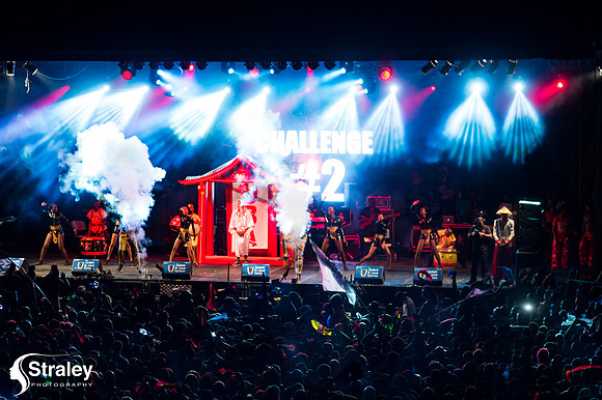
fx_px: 2089
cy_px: 200
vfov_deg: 11.0
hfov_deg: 16.4
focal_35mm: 125
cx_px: 301
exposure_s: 1/200
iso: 2500
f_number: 5.6
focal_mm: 125
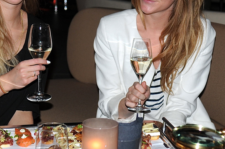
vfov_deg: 12.1
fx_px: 699
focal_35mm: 112
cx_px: 155
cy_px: 13
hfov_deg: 18.2
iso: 200
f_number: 3.5
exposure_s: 1/60
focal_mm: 30
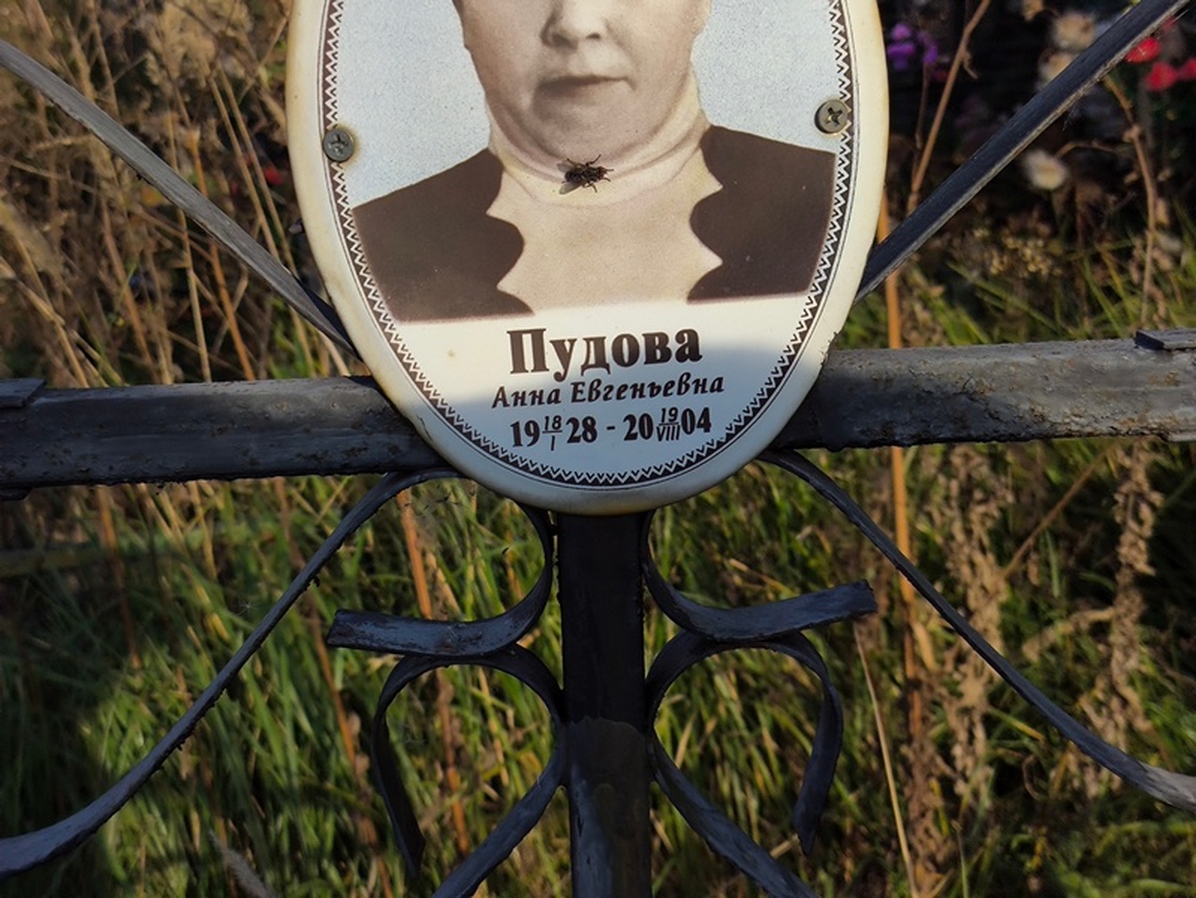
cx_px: 598
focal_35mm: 50
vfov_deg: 29.1
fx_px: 1728
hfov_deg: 38.2
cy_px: 449
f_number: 1.7
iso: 50
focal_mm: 4.71
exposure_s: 1/1707
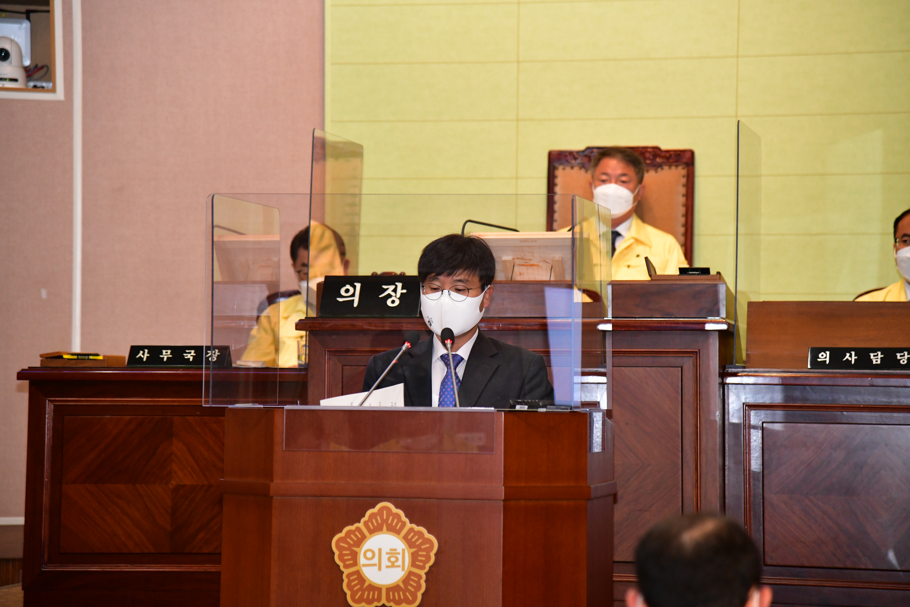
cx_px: 455
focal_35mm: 120
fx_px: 3033
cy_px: 304
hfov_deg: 17.1
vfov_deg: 11.4
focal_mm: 120
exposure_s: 1/250
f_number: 4
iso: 2800
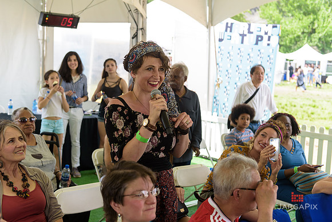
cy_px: 111
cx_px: 166
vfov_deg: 27.0
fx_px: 461
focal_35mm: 50
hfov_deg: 39.6
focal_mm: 50
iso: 200
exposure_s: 1/320
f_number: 3.2
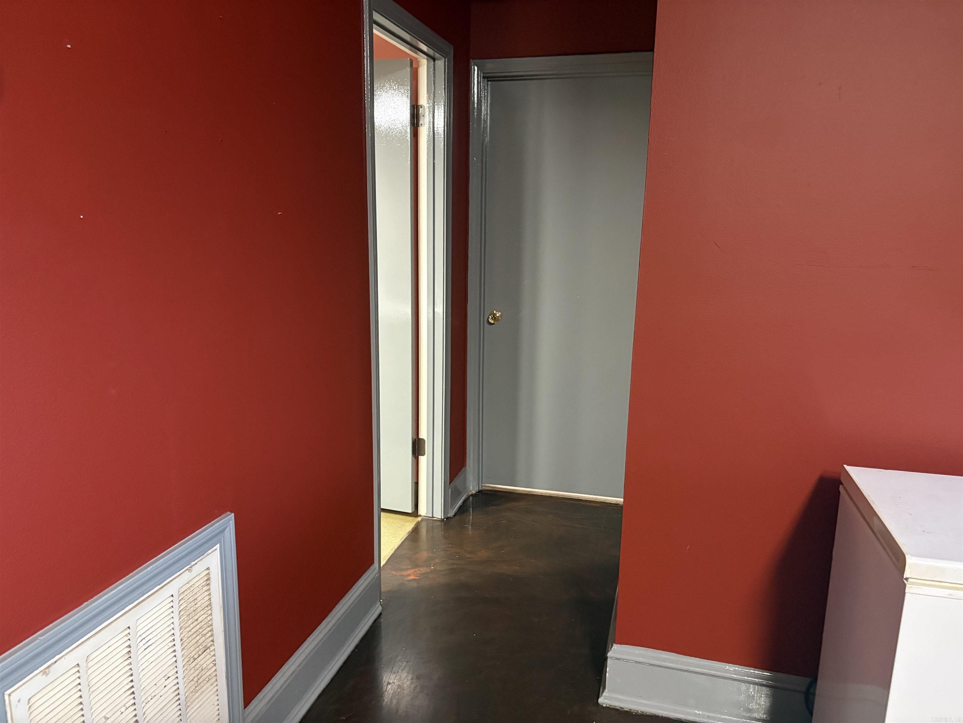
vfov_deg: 53.1
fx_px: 723
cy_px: 362
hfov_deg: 67.3
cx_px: 482
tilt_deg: -11.4
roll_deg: -0.5
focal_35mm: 26
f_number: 1.6
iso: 640
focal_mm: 5.96
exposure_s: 1/30
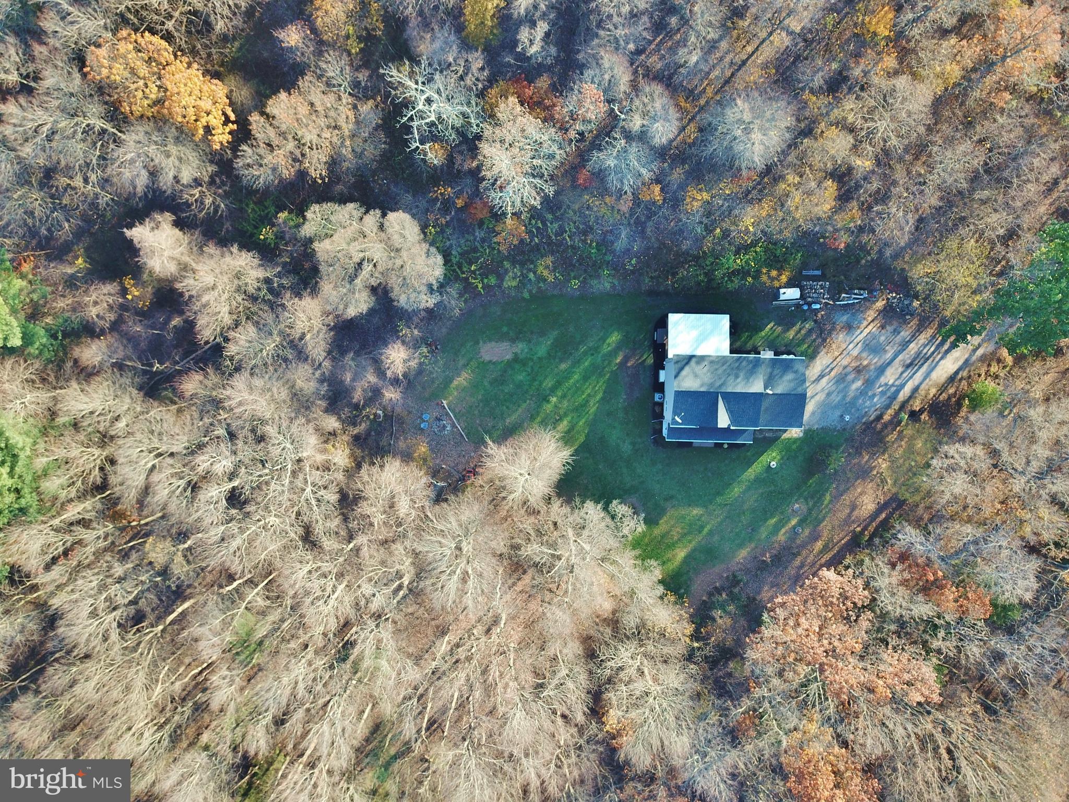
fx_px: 803
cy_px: 401
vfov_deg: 53.1
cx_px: 534
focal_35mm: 26
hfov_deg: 67.3
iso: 100
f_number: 2.2
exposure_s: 1/138
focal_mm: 4.73
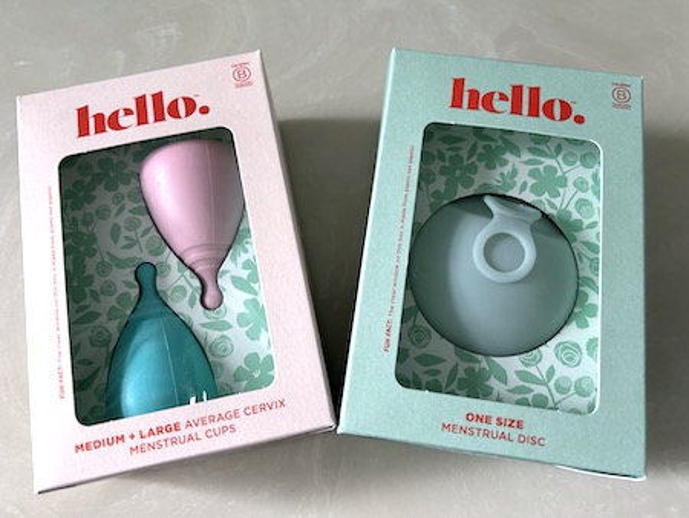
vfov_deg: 53.1
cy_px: 259
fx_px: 518
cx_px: 344
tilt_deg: -73.0
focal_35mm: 26
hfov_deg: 67.3
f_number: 1.5
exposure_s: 1/87
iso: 125
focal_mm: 5.7
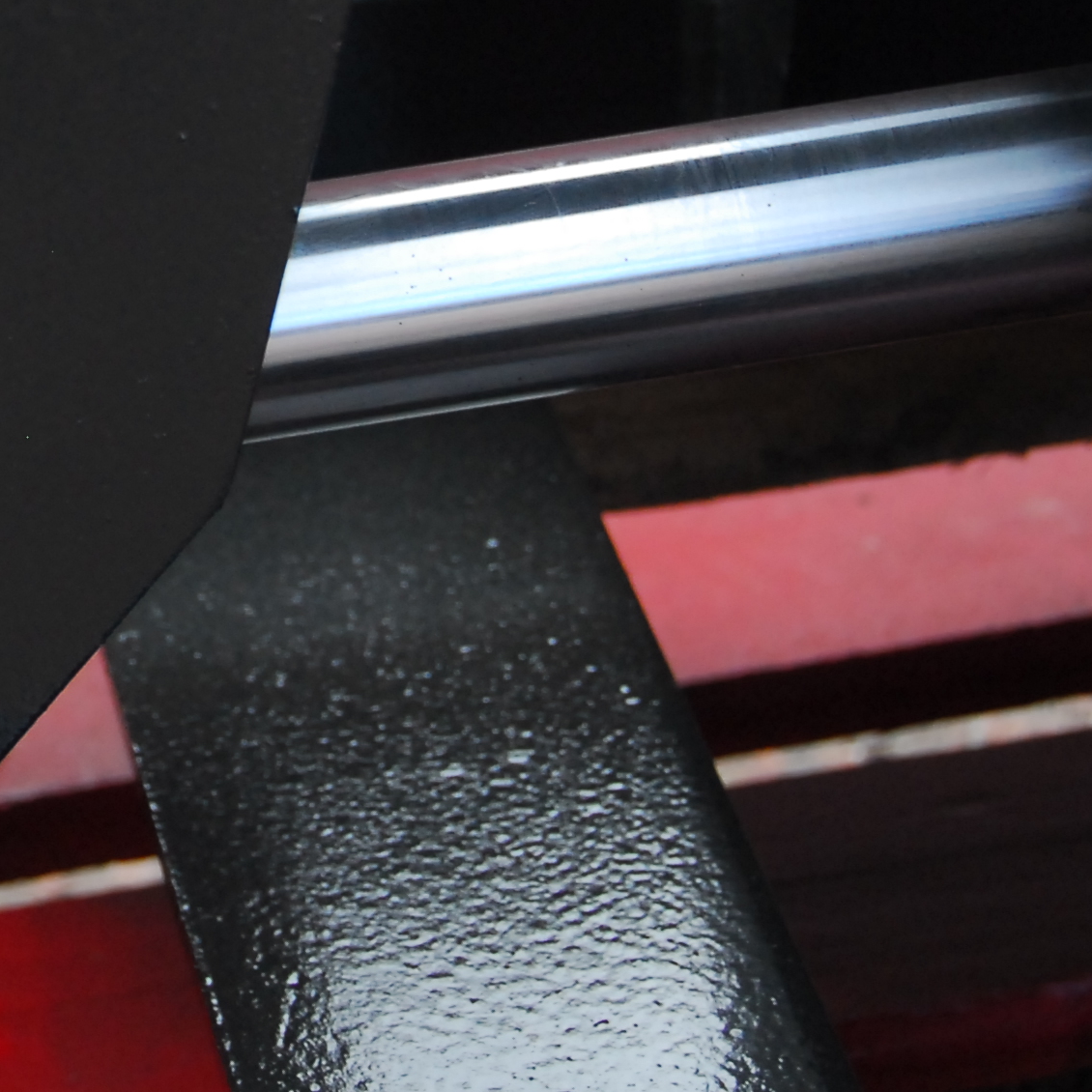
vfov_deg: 12.4
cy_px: 196
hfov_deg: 12.3
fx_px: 4997
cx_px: -16
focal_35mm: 140
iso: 500
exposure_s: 1/320
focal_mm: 32
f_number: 4
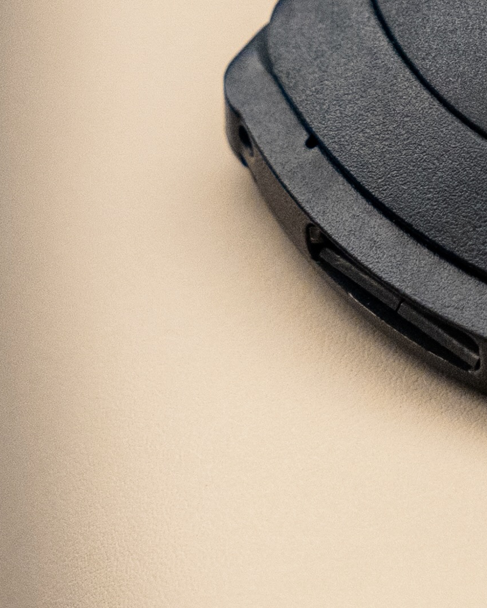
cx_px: 320
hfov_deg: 3.6
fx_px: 7746
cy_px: -10
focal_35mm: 430
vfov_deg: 4.5
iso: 1250
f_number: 2.8
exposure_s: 1/100
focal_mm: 70
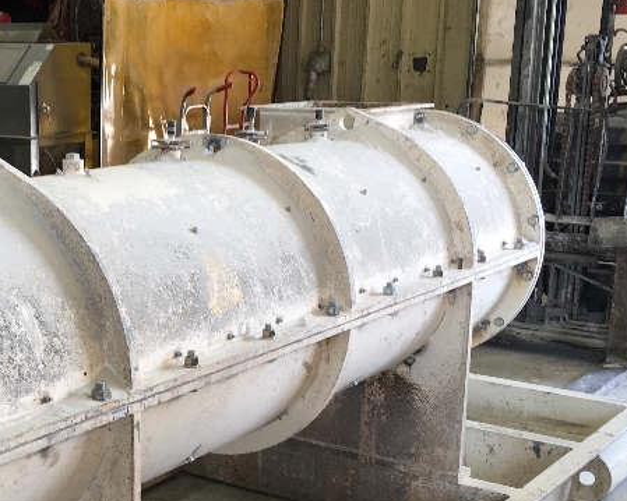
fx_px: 1169
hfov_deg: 29.0
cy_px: 341
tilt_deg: -14.9
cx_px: 84
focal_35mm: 63
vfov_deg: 24.1
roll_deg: +0.5
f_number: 2.2
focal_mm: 4.15
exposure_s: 1/60
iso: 32
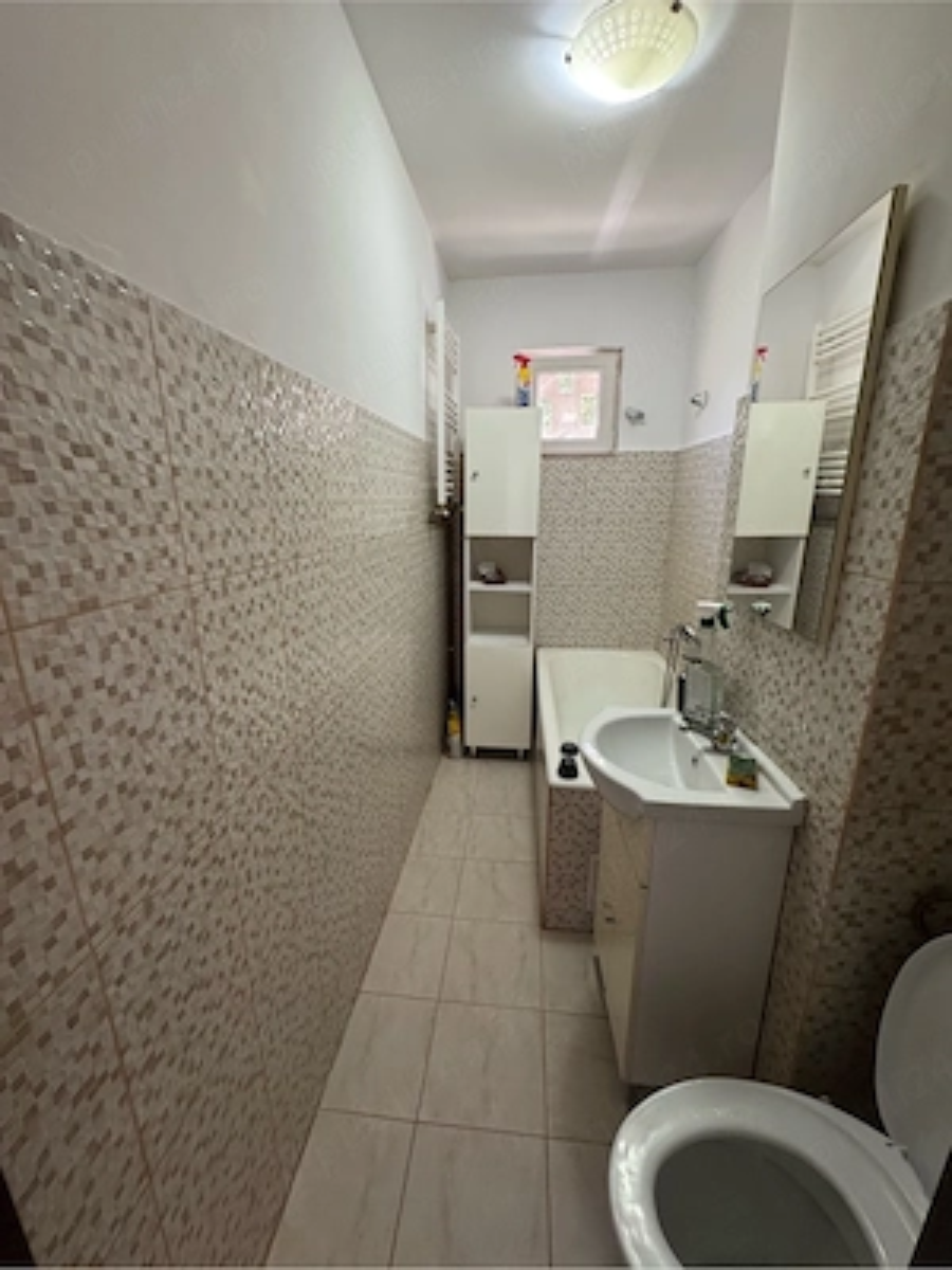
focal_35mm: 14
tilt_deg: -14.9
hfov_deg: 85.7
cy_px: 635
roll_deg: +0.9
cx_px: 476
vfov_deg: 102.1
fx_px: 513
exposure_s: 1/50
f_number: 2.2
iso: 250
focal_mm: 2.22
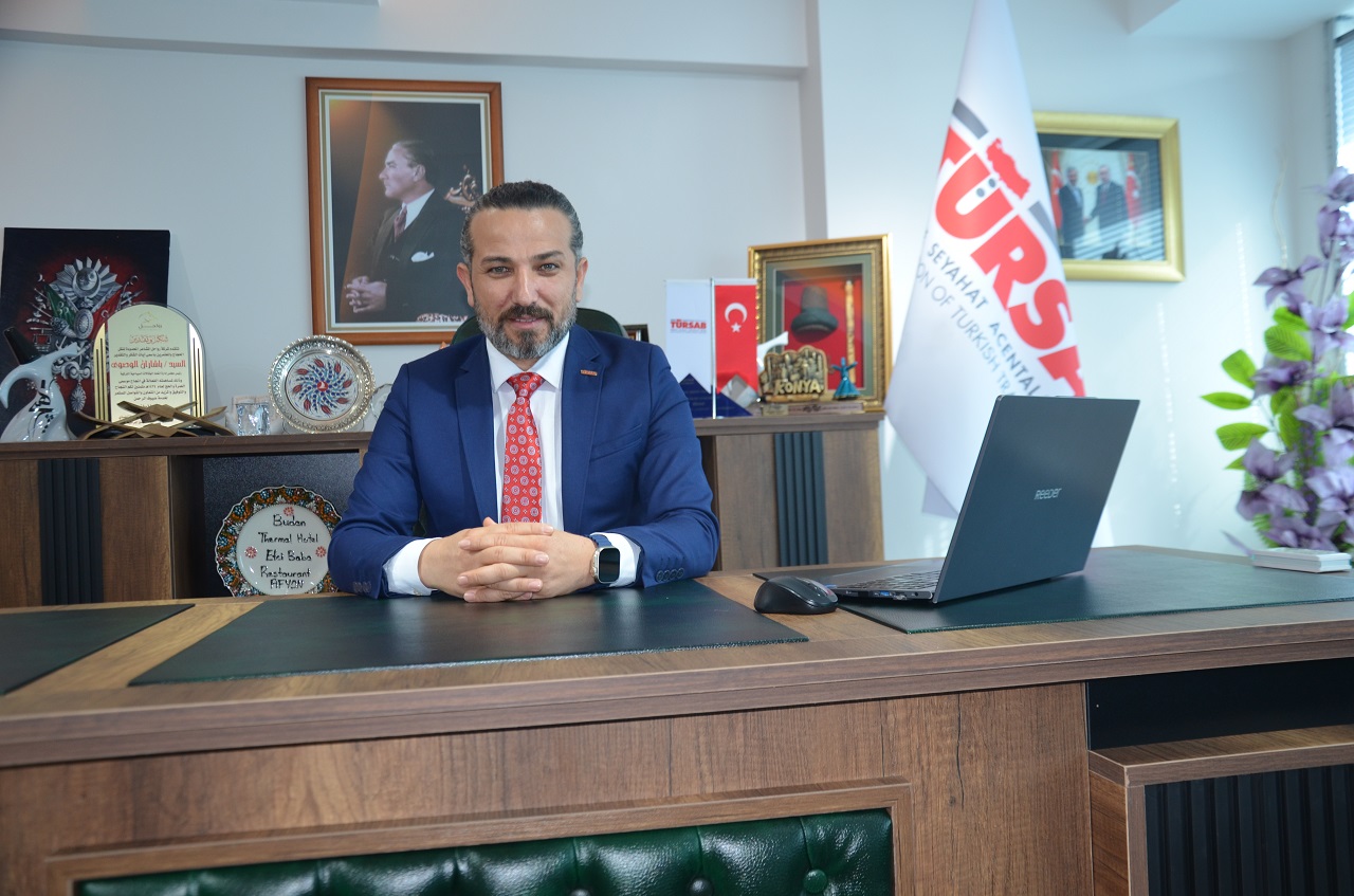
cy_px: 448
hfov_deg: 57.3
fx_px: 1238
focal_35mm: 33
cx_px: 677
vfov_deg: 39.8
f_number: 3.8
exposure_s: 1/125
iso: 400
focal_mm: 22
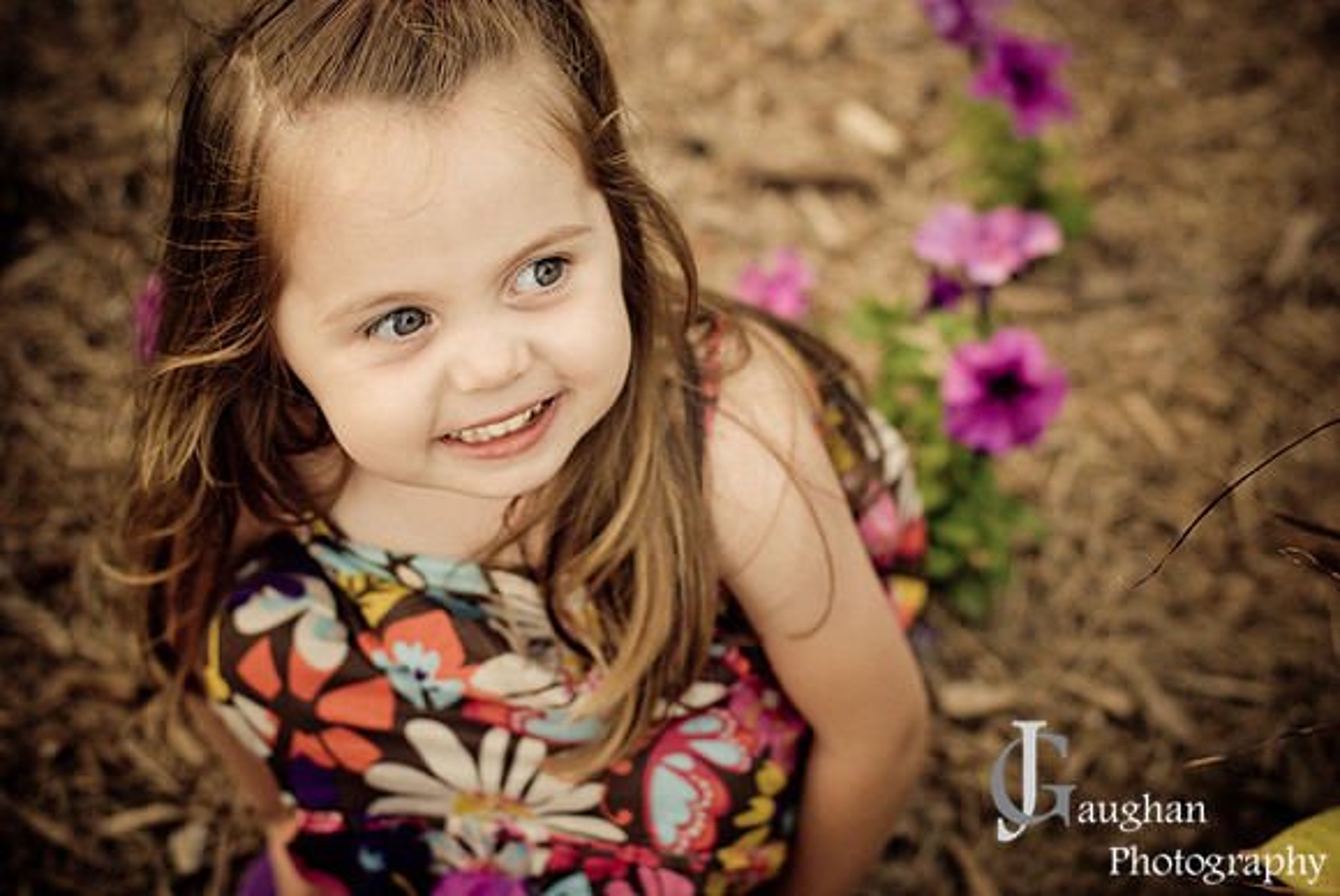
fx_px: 2794
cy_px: 448
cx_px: 670
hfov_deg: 27.0
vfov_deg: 18.2
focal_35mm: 75
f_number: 2.8
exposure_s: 1/200
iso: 200
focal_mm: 50
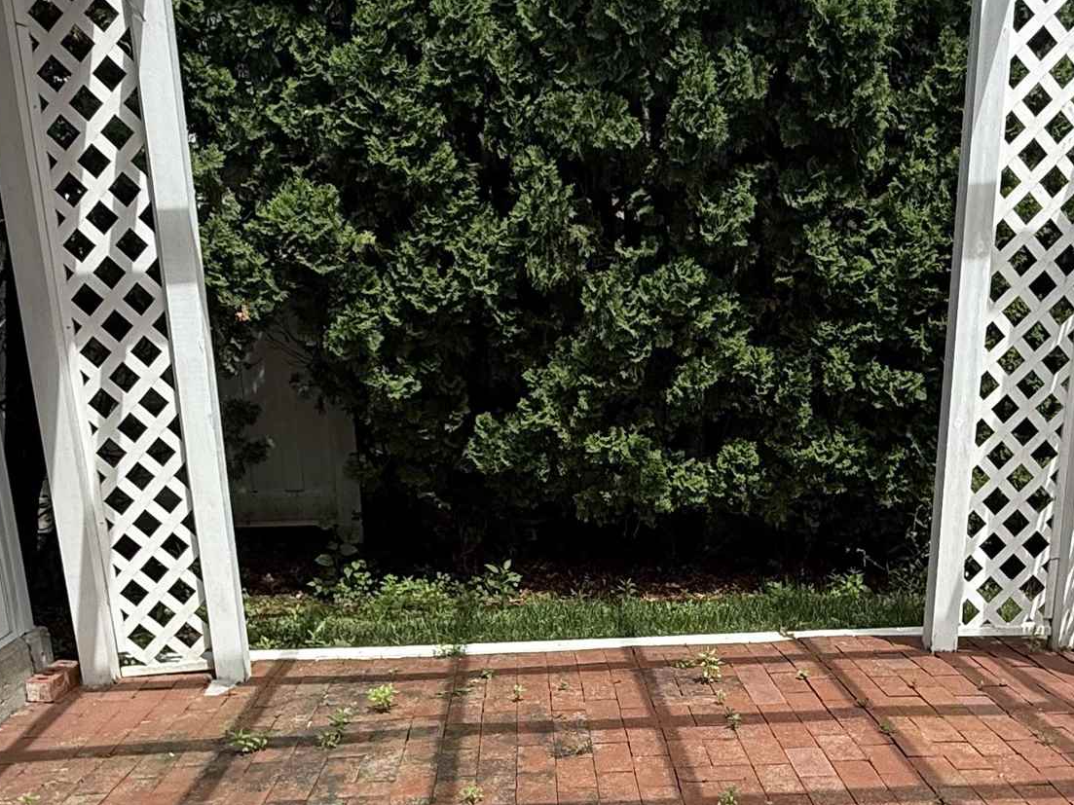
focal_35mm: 39
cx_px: 624
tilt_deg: -17.6
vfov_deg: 34.9
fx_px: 1210
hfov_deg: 47.7
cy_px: 714
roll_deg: +0.9
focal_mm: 2.22
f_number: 2.2
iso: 50
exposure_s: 1/1285
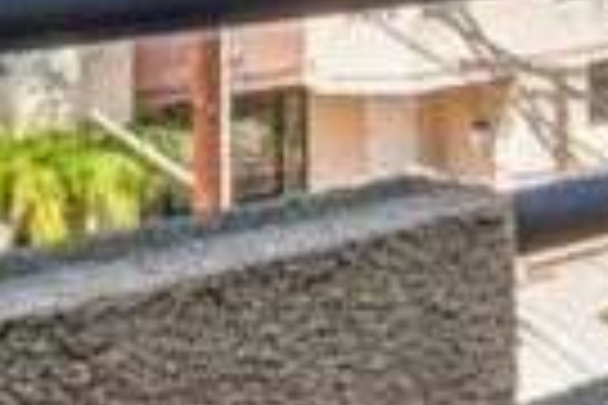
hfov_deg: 20.5
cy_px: -310
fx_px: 1469
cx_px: 876
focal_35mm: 87
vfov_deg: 14.0
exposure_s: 1/5
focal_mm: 14
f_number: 22
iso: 100
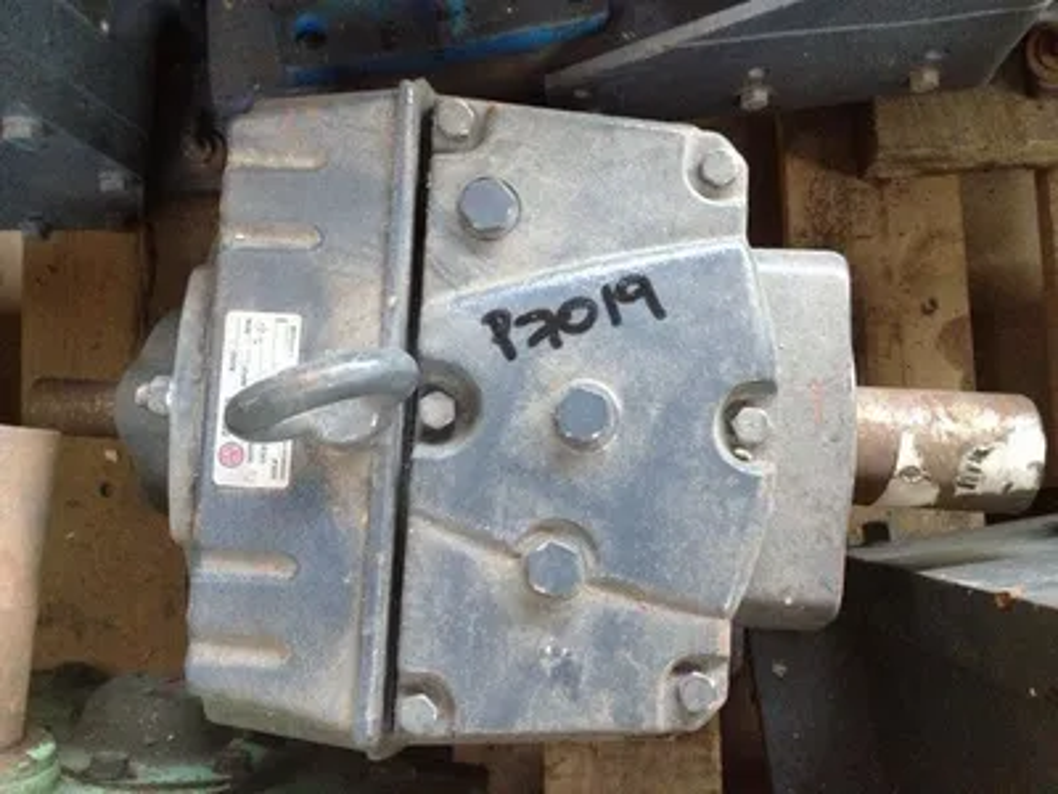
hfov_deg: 52.6
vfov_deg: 40.7
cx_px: 529
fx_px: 1070
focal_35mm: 35
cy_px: 397
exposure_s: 1/15
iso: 500
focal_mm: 4.28
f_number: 2.4
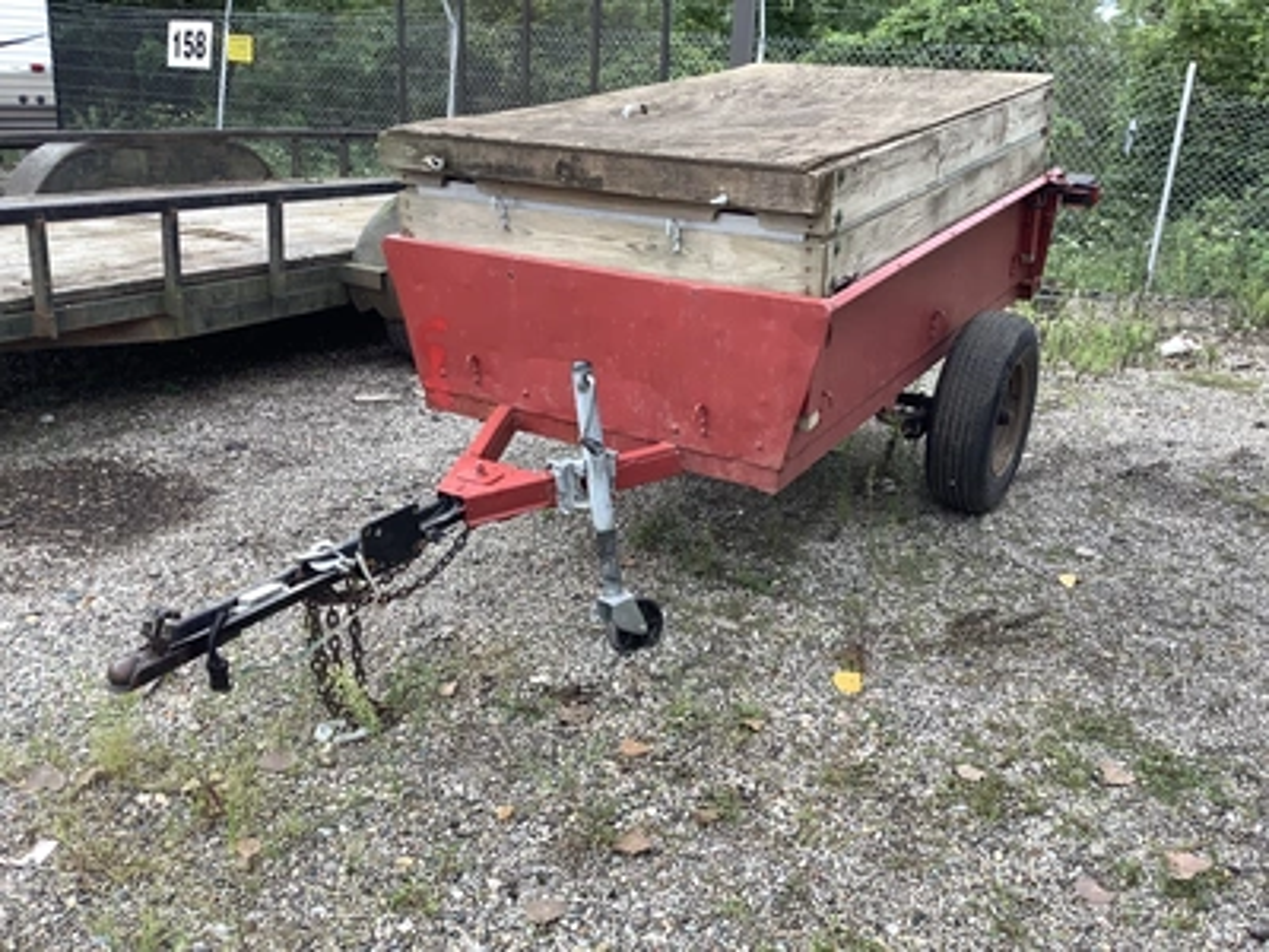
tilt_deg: -19.2
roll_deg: -4.0
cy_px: 476
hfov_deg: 58.4
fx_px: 1136
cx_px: 634
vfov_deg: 45.4
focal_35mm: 31
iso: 32
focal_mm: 3.3
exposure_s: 1/120
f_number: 2.4
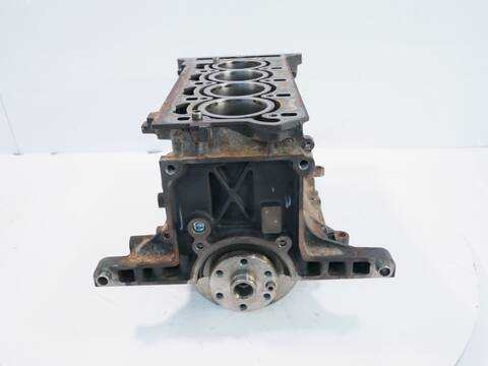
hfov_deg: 56.8
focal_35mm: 32
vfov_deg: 44.2
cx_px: 244
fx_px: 451
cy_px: 183
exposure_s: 1/60
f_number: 4
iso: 320
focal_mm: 16
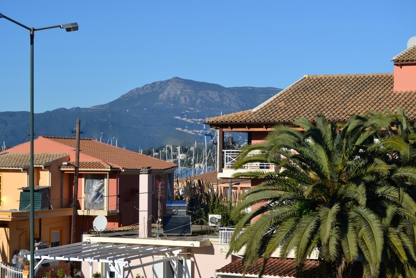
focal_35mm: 82
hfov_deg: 24.6
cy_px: 139
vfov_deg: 16.6
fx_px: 953
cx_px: 208
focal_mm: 55
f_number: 8
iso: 100
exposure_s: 1/320
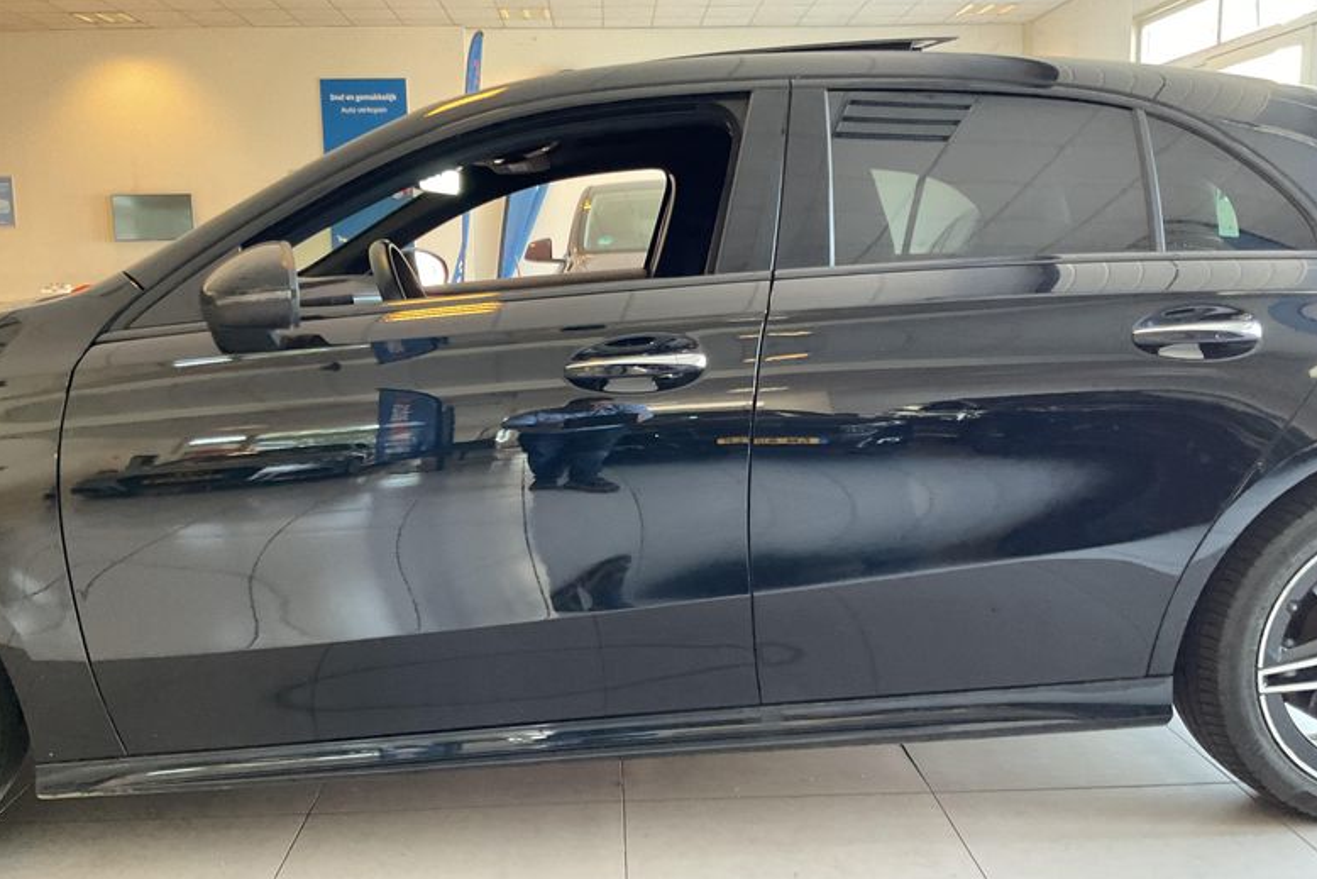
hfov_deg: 60.3
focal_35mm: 31
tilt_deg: -5.2
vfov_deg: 42.3
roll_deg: +0.0
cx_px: 645
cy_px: 425
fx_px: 1134
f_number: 1.8
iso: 160
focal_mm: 3
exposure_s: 1/50
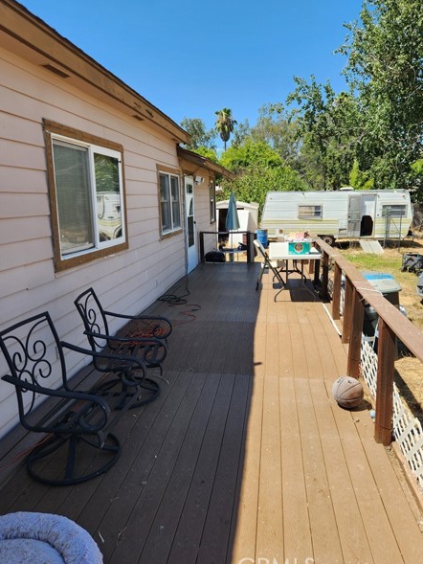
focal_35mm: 25
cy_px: 274
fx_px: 407
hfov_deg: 54.9
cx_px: 226
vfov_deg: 69.4
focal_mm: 5.4
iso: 20
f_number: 1.8
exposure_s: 1/1108
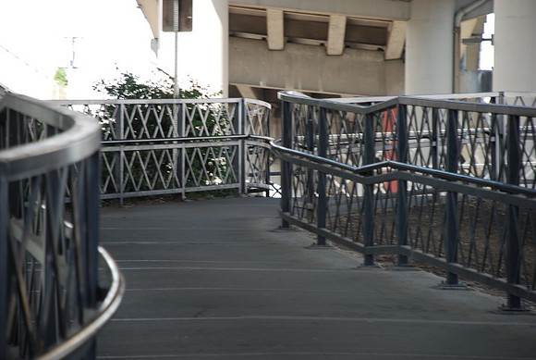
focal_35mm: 202
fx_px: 3020
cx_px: 268
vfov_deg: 6.8
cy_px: 180
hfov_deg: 10.1
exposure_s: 1/40
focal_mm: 135
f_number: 5.6
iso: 100
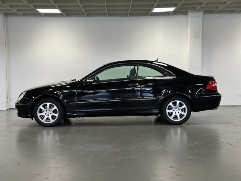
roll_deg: +0.7
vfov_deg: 30.3
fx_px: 334
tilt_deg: -3.2
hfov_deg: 39.7
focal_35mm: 48
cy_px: 90
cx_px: 120
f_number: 1.78
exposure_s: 1/75
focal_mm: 6.86
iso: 125
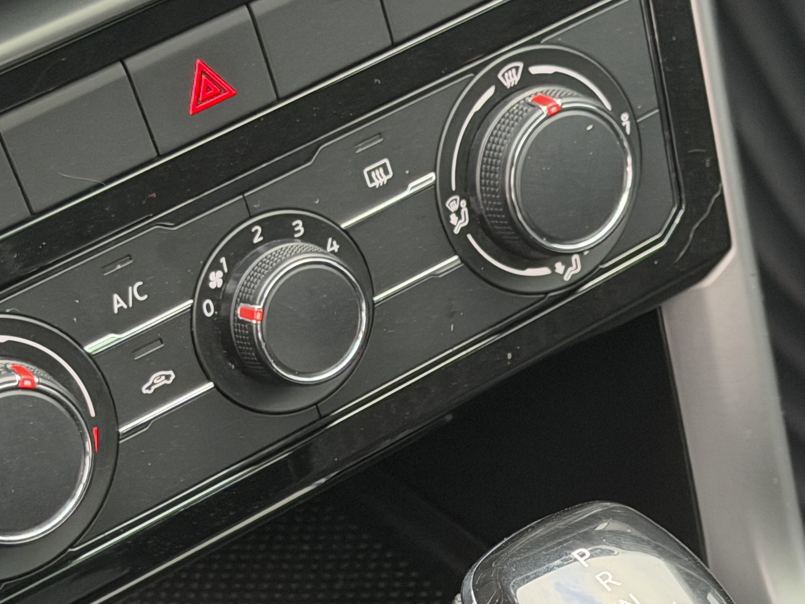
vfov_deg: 12.6
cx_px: 457
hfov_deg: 16.8
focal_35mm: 117
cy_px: 420
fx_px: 2721
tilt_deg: -48.1
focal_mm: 6.76
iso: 500
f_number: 1.78
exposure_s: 1/40
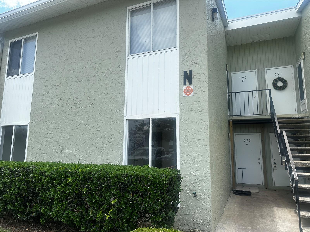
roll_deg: -0.3
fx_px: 215
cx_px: 155
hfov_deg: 71.6
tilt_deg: +9.4
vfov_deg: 56.8
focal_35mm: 24
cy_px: 116
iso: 80
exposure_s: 1/2469
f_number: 1.78
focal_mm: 6.86
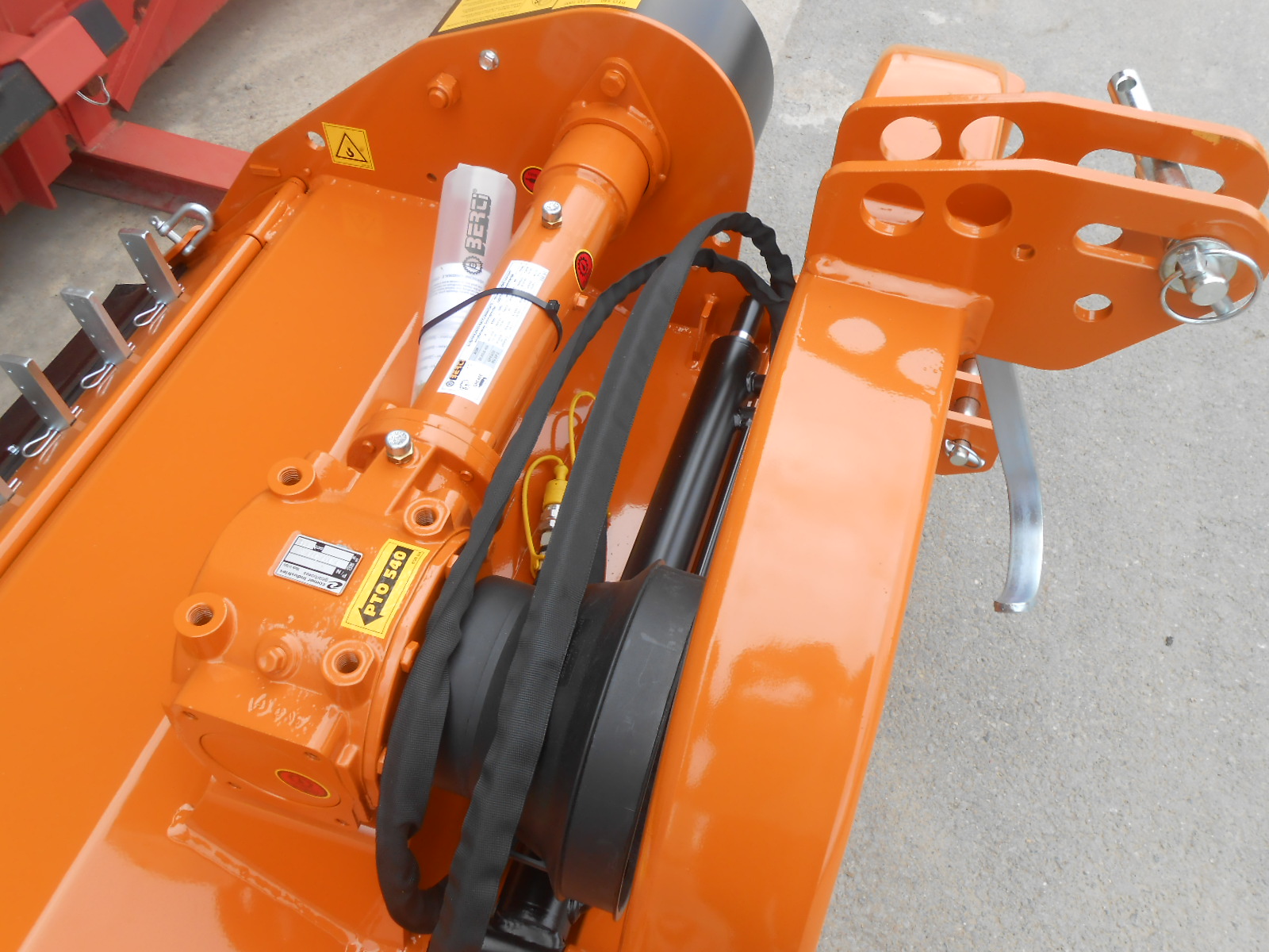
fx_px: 1100
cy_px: 476
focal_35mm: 30
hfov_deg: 60.0
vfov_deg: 46.8
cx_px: 634
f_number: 3.8
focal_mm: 5.3
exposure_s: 1/250
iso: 80
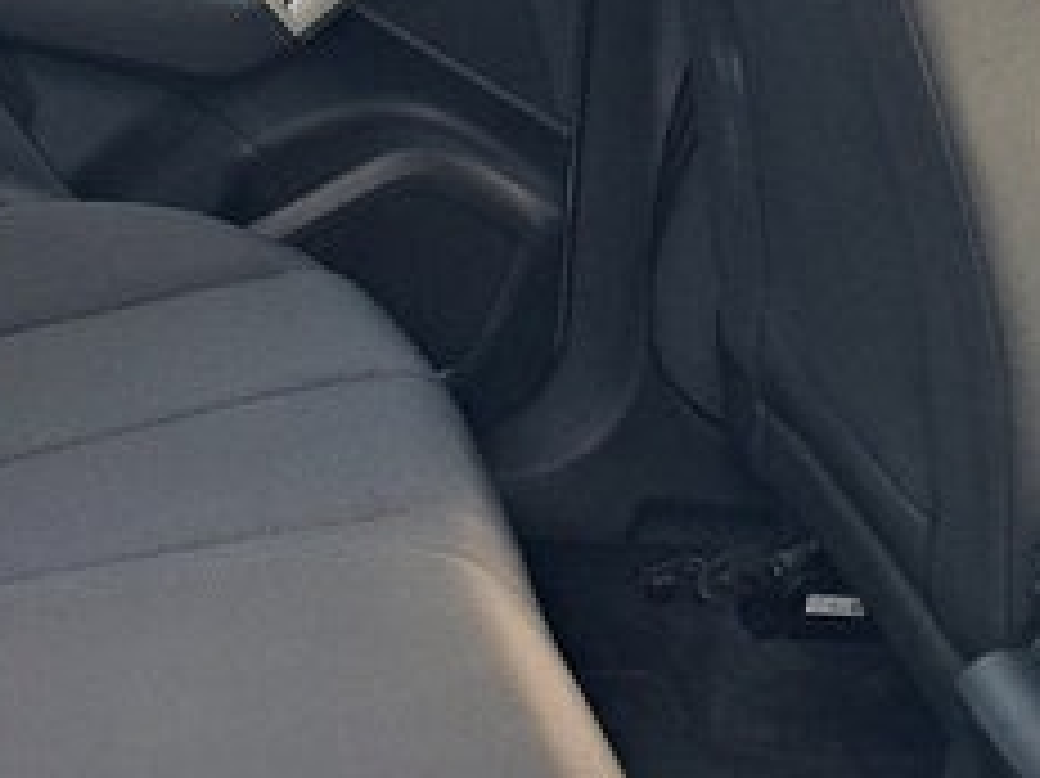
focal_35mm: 83
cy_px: 148
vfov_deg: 17.6
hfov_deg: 22.9
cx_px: 86
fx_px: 2492
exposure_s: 1/50
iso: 250
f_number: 1.8
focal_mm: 5.23
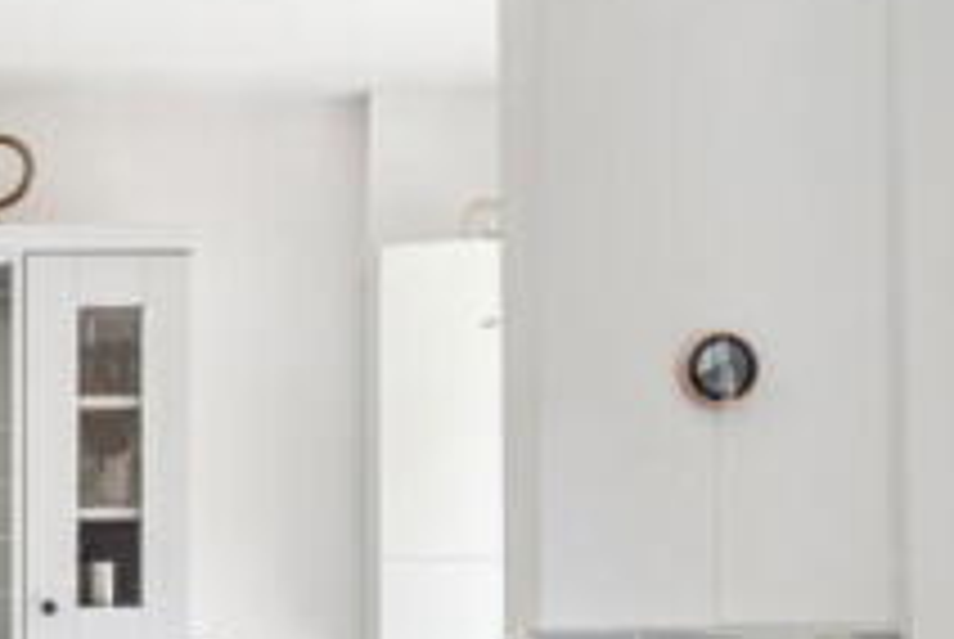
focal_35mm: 108
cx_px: 164
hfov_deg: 18.7
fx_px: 2866
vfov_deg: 12.4
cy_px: 808
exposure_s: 1/20
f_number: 4
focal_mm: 35
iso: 320
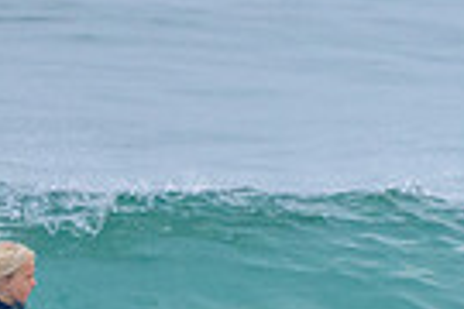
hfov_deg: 0.8
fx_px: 34024
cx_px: -51
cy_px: 422
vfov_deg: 0.5
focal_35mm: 2640
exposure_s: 1/2000
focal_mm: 500
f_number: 5.6
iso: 2200
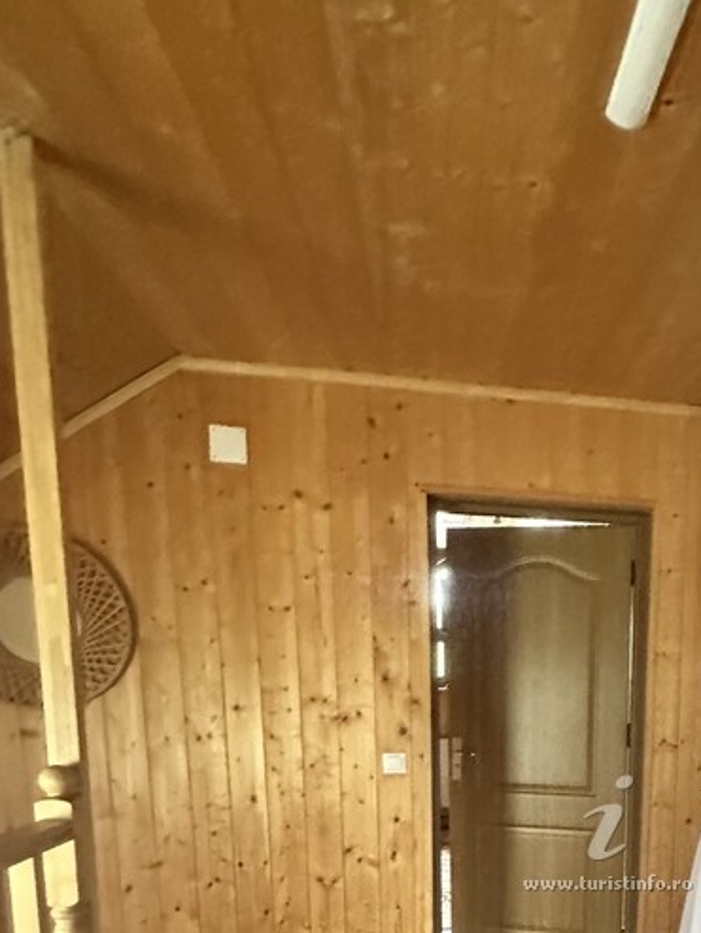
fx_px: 782
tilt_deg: -7.9
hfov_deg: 45.1
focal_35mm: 29
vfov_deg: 54.8
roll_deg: -1.0
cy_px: 814
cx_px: 591
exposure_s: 1/60
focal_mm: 2.22
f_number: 2.2
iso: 1000
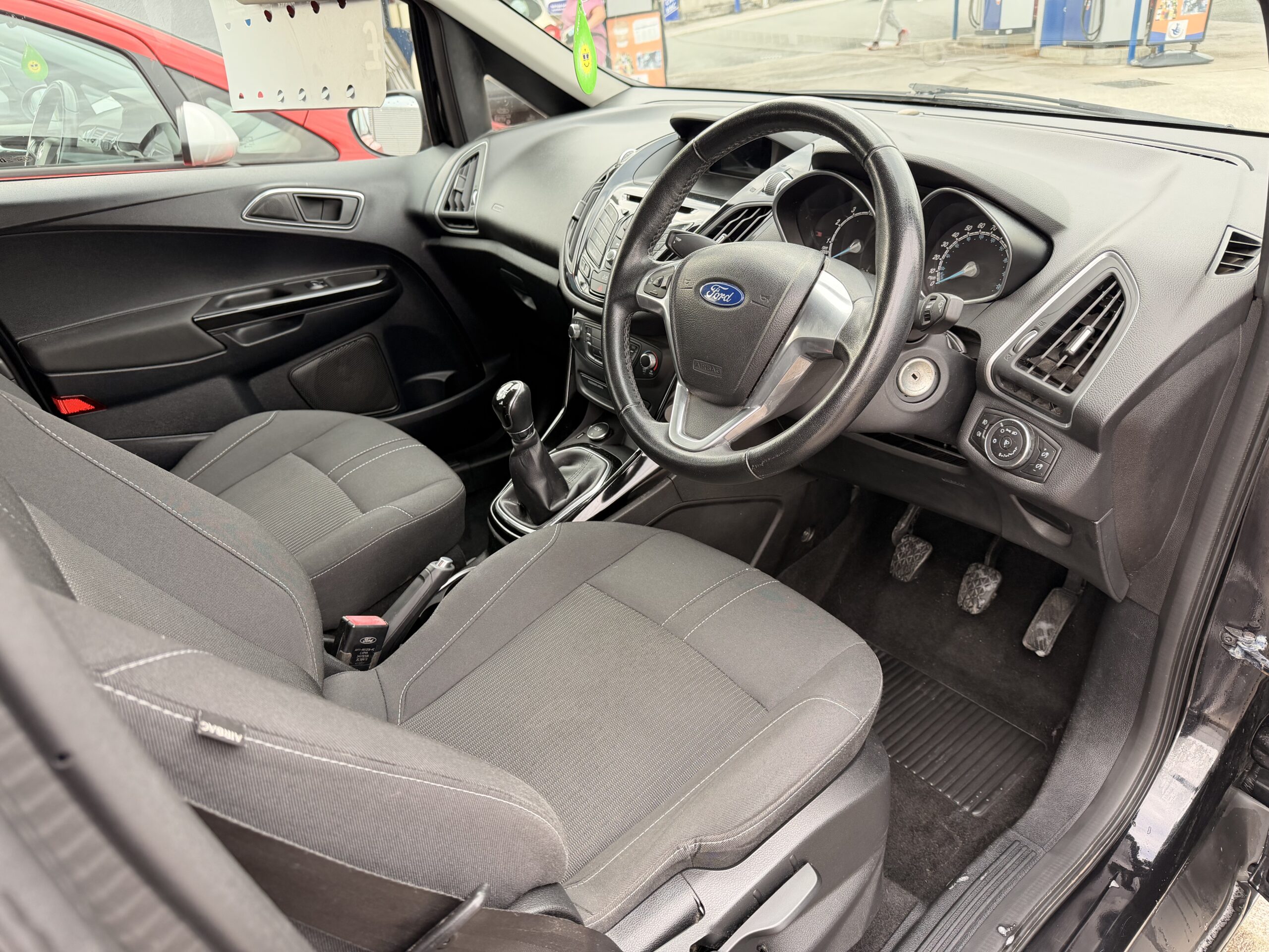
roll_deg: +6.0
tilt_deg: -26.5
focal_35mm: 24
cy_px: 476
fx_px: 880
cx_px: 634
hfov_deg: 71.6
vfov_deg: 56.8
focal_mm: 6.76
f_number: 1.78
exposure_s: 1/121
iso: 125
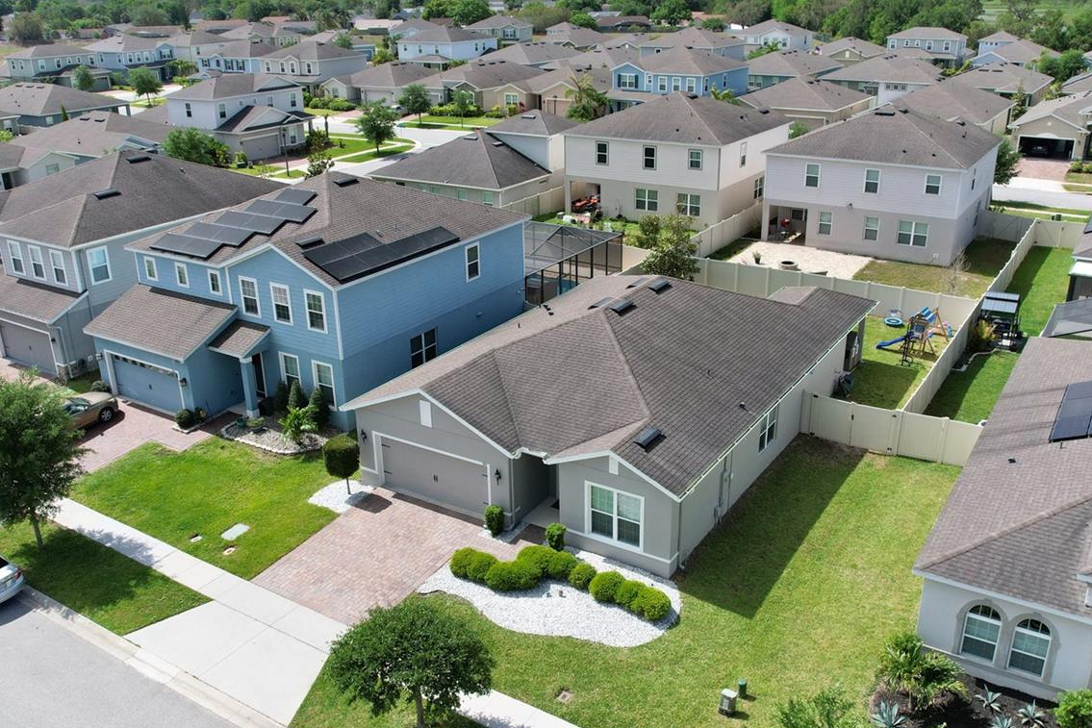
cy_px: 373
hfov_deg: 60.3
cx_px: 546
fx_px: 940
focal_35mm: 31
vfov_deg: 42.3
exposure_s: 1/4000
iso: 200
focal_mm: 8.38
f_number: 2.8
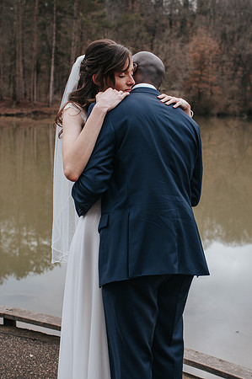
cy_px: 190
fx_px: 553
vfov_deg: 37.8
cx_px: 167
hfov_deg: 25.5
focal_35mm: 53
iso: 320
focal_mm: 35
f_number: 3.2
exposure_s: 1/200
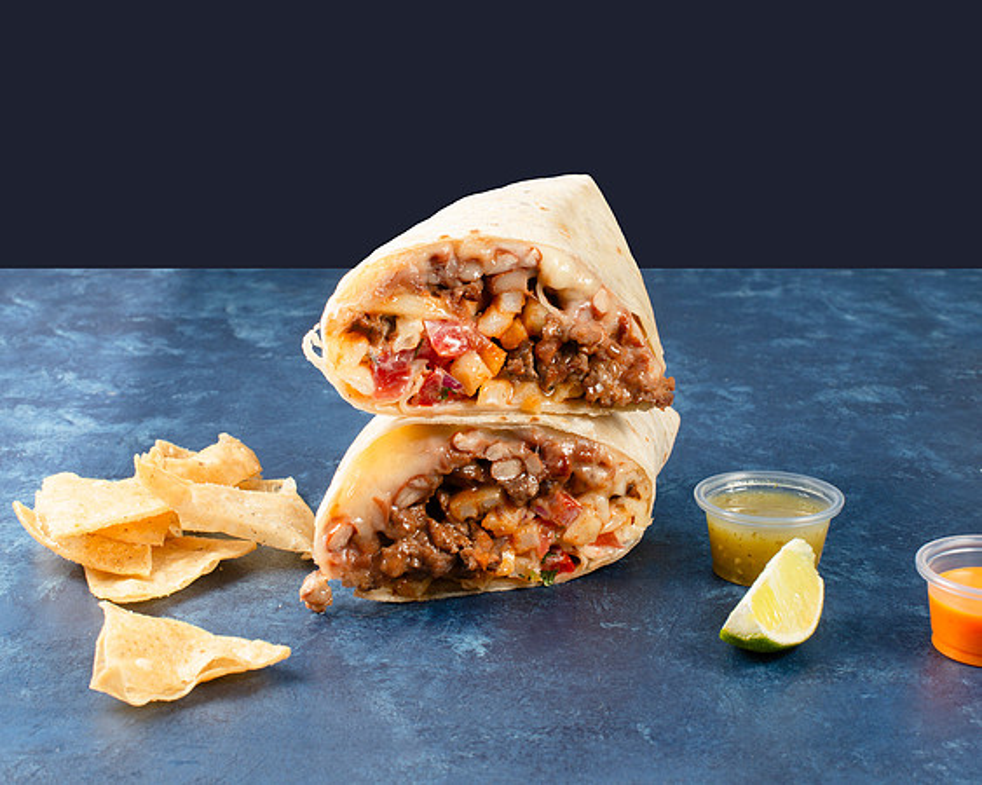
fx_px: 1675
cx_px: 488
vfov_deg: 26.4
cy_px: 386
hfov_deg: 32.7
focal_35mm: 58
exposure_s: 1/200
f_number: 13
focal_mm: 50
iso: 200
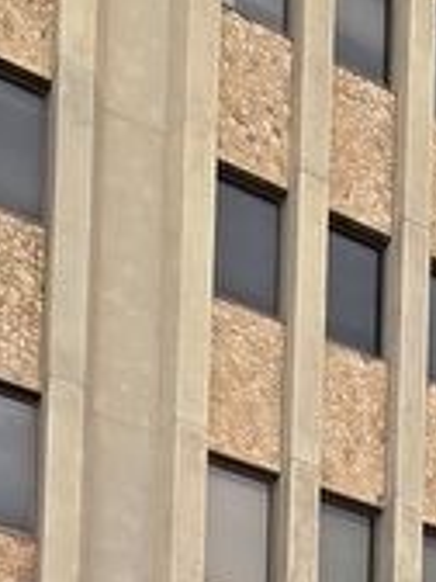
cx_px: 467
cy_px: 1202
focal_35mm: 62
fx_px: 1041
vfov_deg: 18.3
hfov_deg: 22.5
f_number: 2.2
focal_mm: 2.2
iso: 50
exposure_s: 1/276
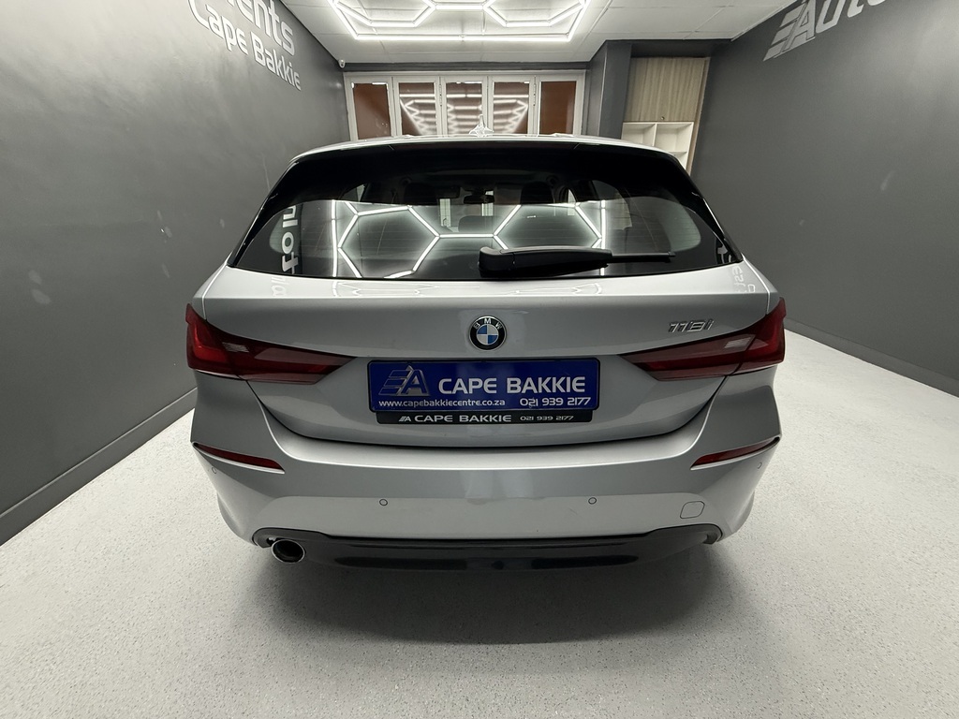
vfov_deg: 85.7
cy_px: 360
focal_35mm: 14
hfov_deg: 102.1
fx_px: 388
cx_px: 480
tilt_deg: -21.0
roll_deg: +1.2
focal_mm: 2.22
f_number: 2.2
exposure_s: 1/100
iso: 400
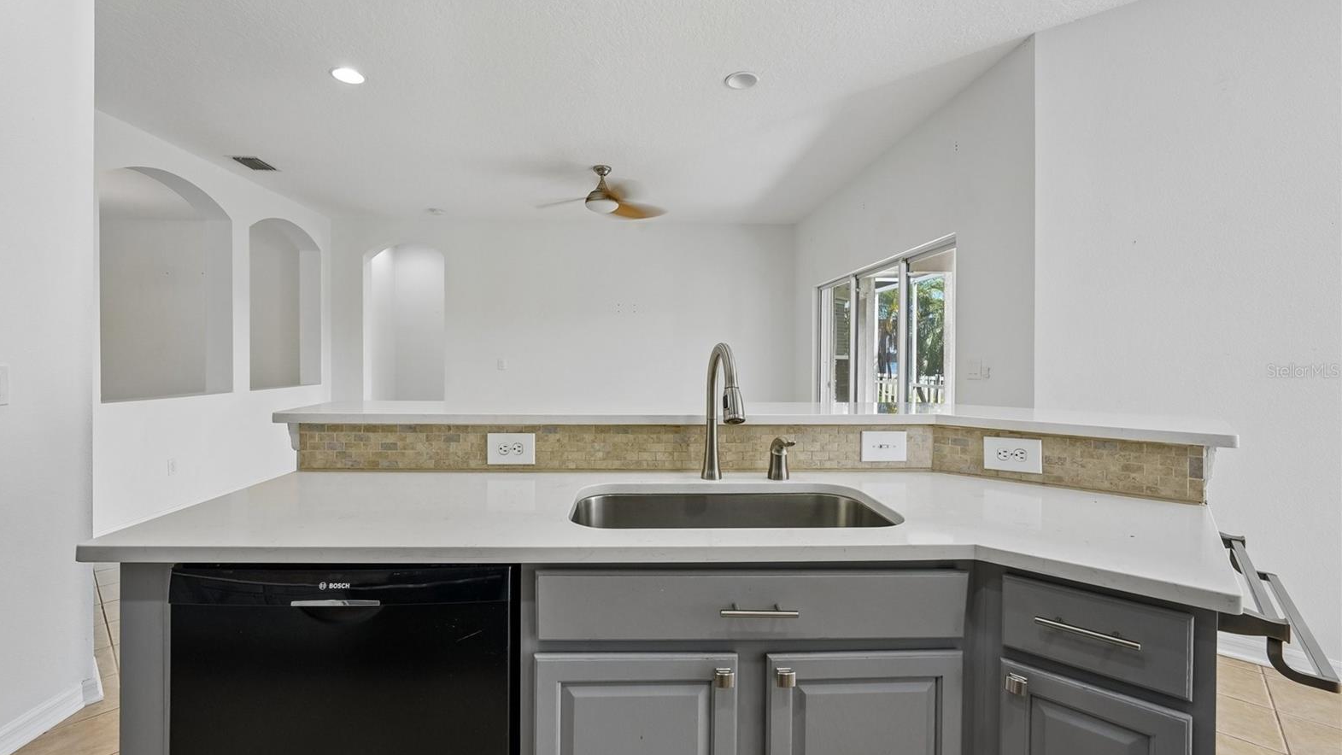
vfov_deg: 67.1
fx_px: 569
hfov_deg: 99.4
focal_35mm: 16
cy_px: 371
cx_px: 659
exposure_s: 1/100
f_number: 8
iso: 800
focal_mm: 15
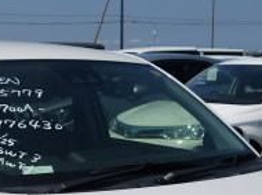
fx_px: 688
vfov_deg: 15.2
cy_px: 280
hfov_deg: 21.6
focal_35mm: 91
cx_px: 116
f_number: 10.4
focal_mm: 4.9
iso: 100
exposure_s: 1/284
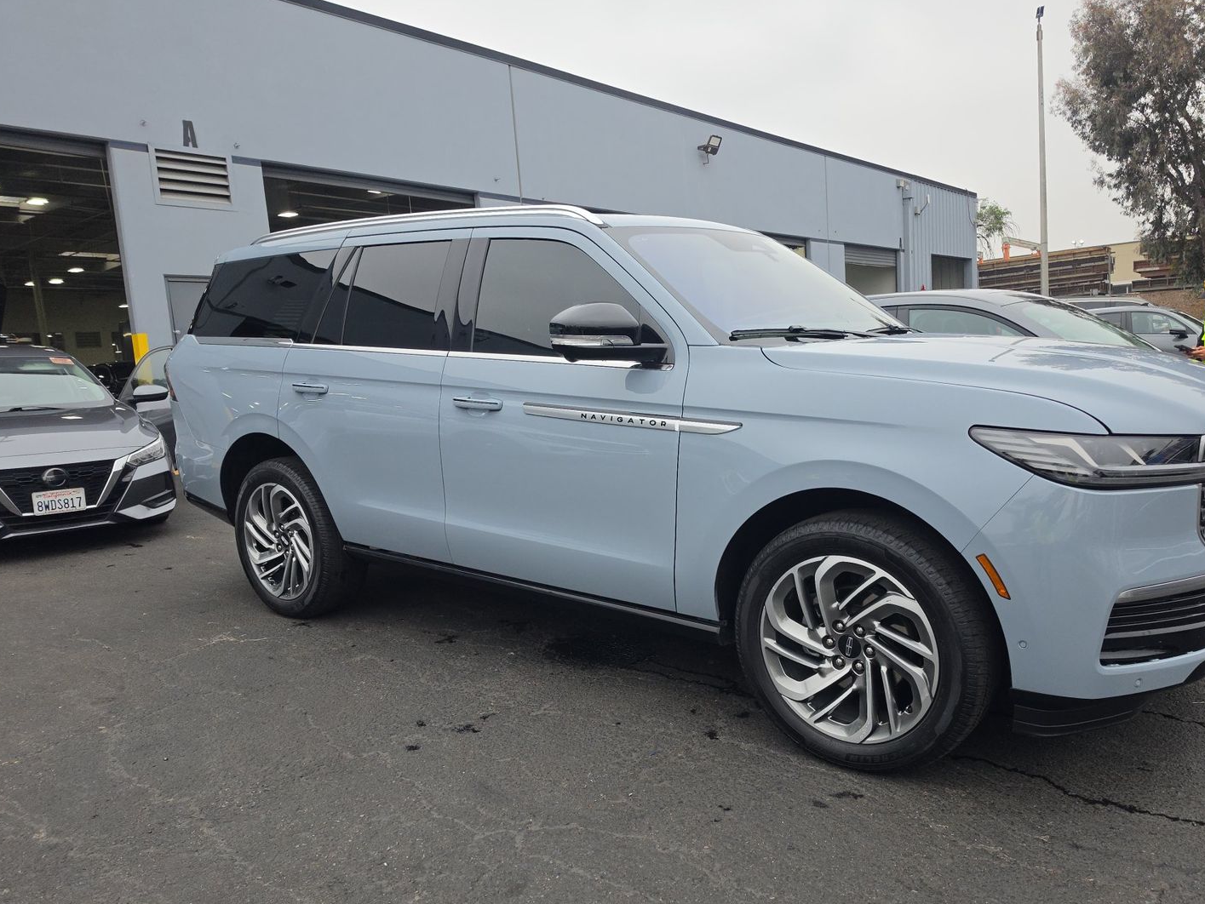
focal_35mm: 26
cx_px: 669
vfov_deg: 53.0
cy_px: 502
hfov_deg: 67.1
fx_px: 905
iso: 63
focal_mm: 6.5
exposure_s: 1/1618
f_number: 1.4
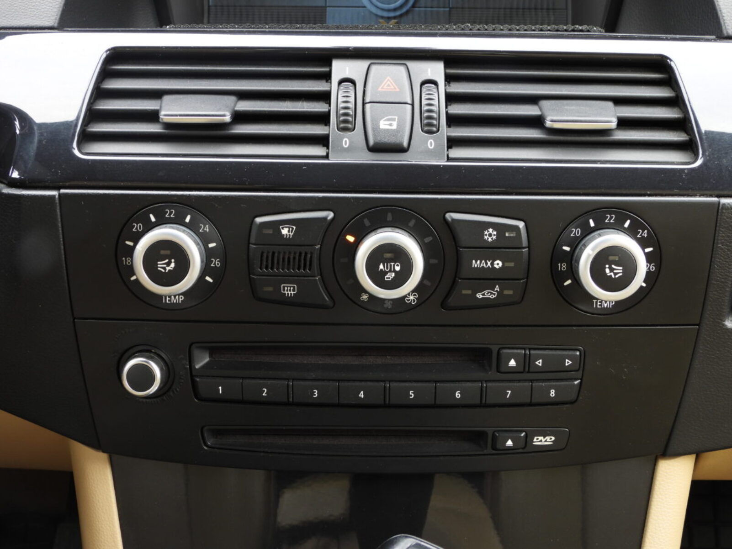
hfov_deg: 34.9
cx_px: 366
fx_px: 1163
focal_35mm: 55
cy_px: 274
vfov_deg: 26.6
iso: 100
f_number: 3.5
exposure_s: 1/30
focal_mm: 9.8
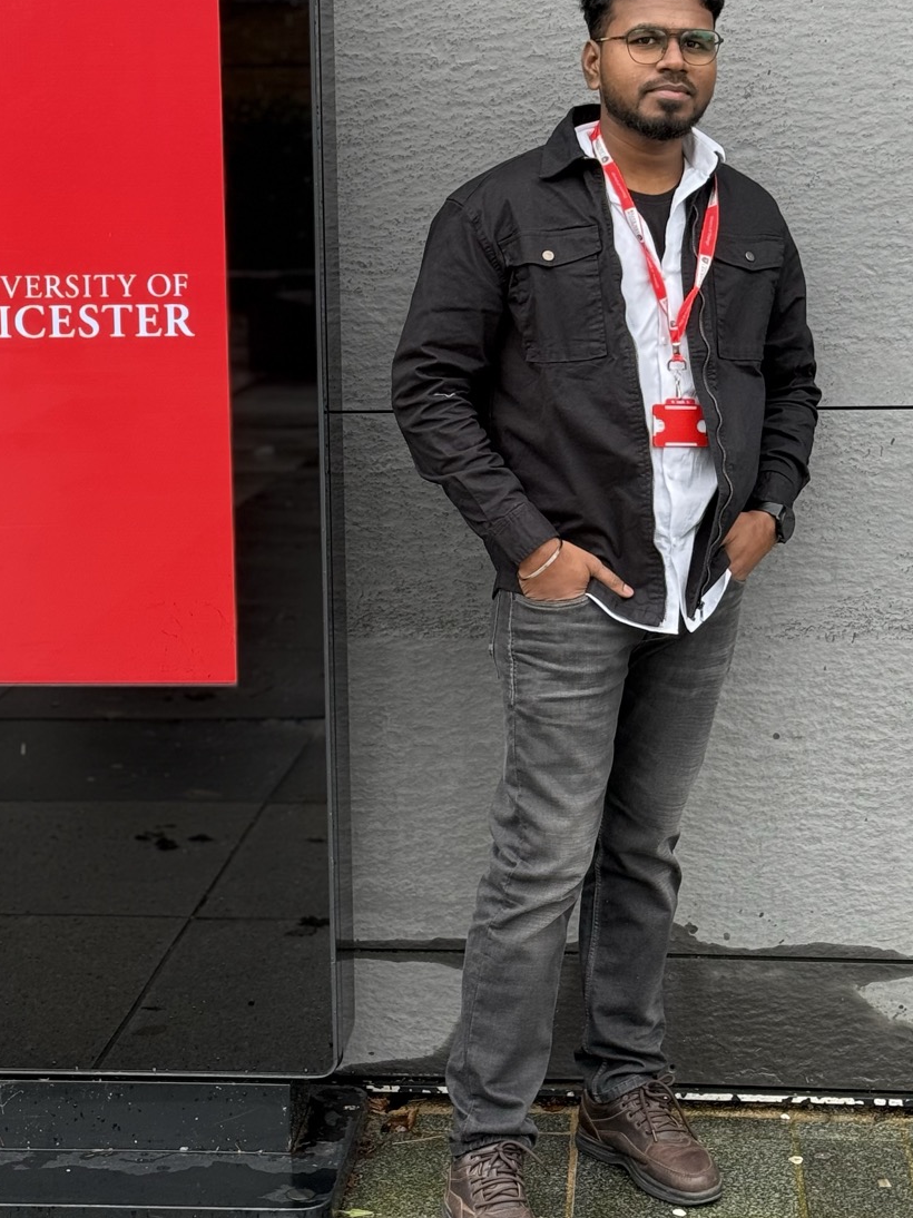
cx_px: 382
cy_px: 442
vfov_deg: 24.6
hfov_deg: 18.6
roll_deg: +0.4
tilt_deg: -5.4
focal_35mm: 79
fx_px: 2779
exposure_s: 1/122
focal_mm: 6.76
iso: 64
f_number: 1.78
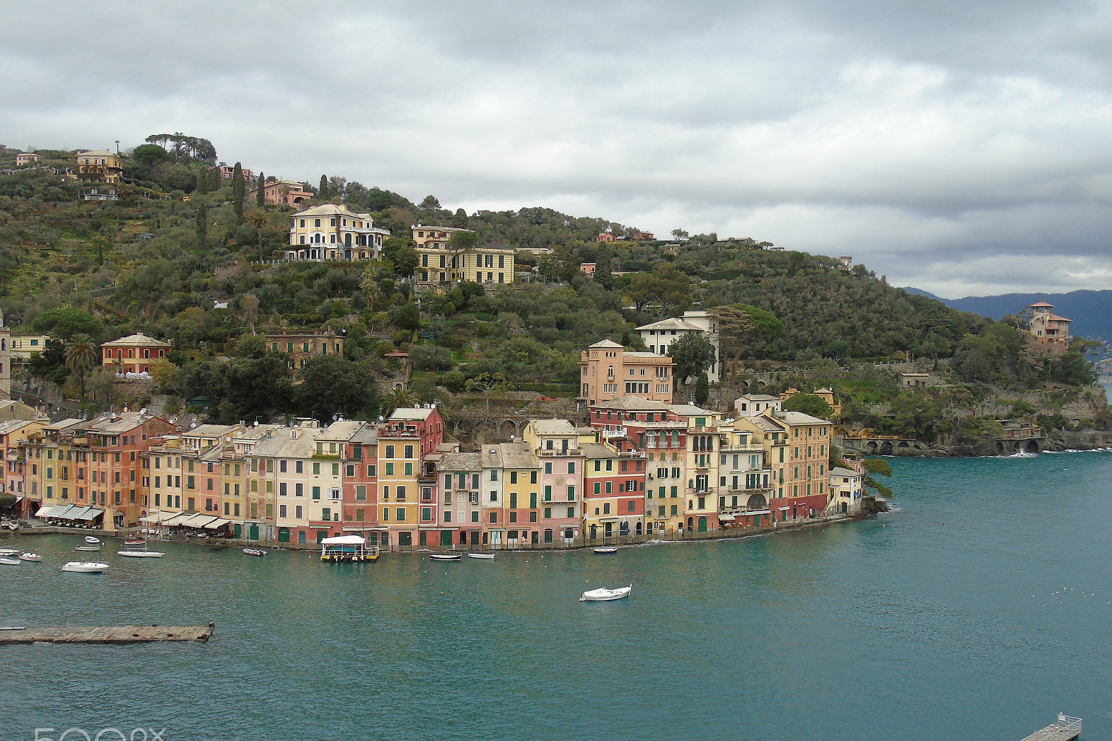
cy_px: 413
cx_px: 556
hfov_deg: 53.1
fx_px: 1112
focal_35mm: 36
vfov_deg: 36.8
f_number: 3.8
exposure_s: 1/400
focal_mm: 6.1
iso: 80
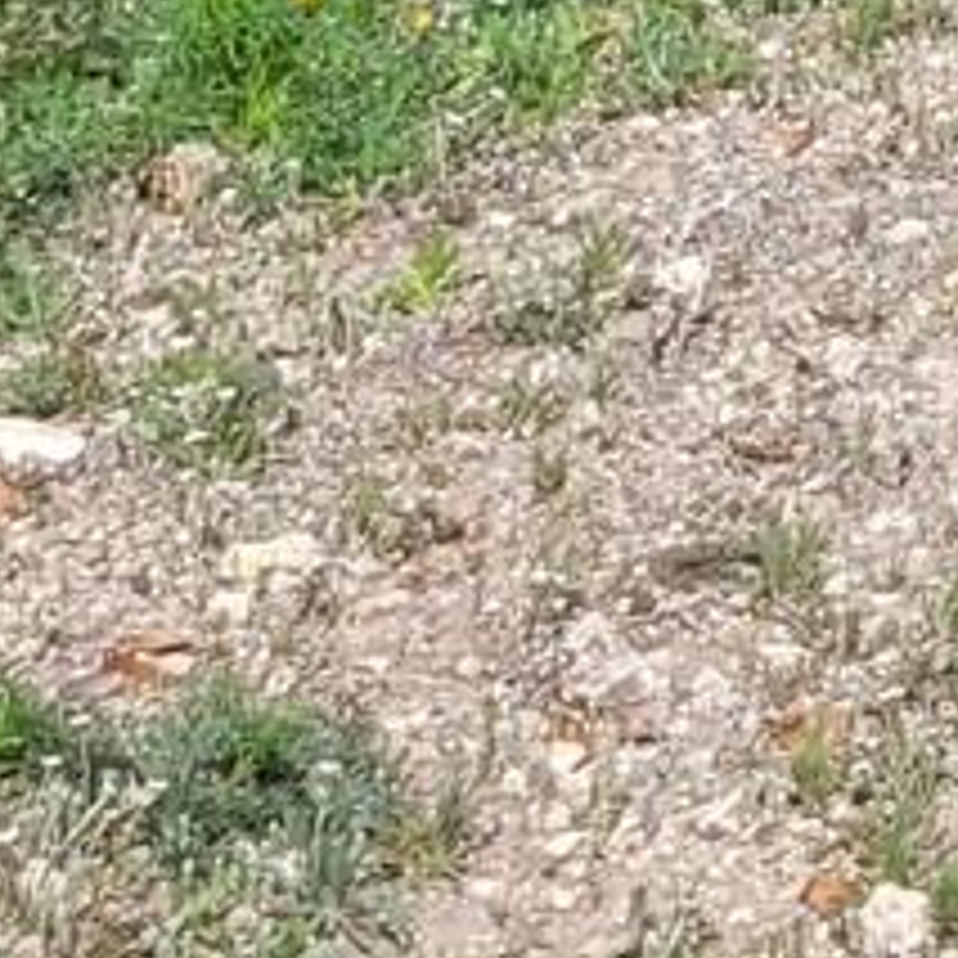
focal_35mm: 221
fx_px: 6920
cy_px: -1961
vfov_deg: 7.0
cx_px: 3958
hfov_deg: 6.3
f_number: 1.8
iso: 40
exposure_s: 1/2314
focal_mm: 5.4
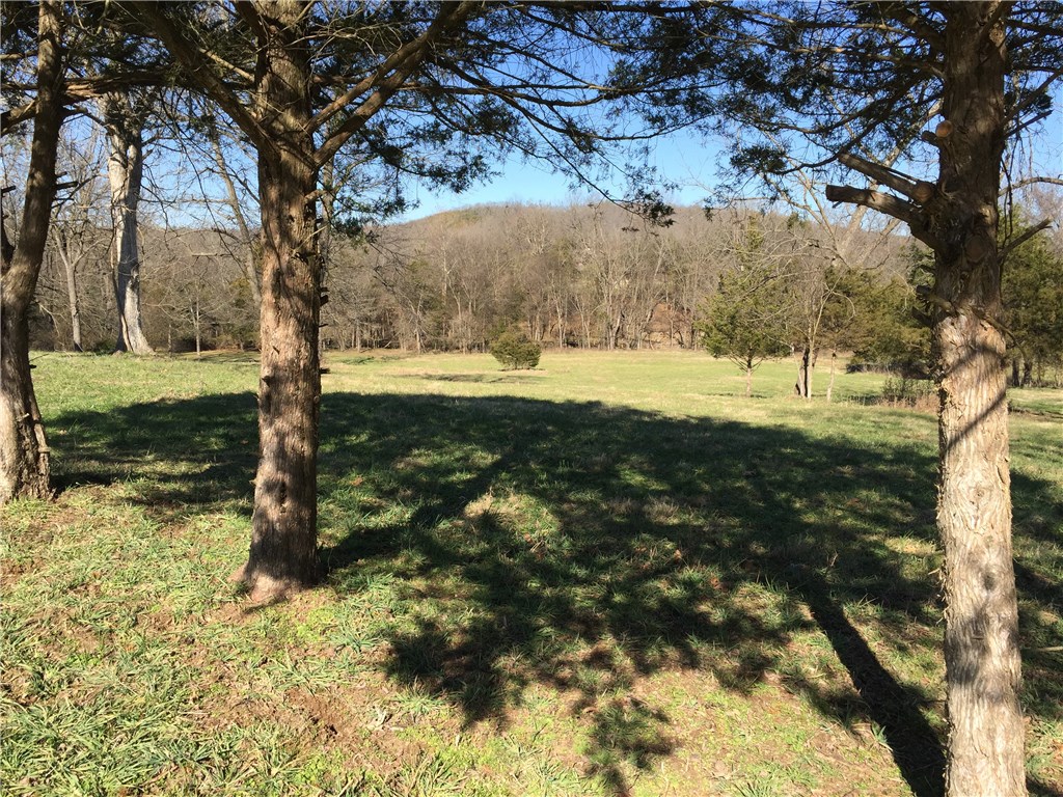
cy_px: 398
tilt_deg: -6.9
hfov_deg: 61.7
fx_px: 891
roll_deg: -1.4
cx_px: 532
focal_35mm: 29
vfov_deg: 48.2
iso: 32
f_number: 2.2
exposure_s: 1/1068
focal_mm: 4.15
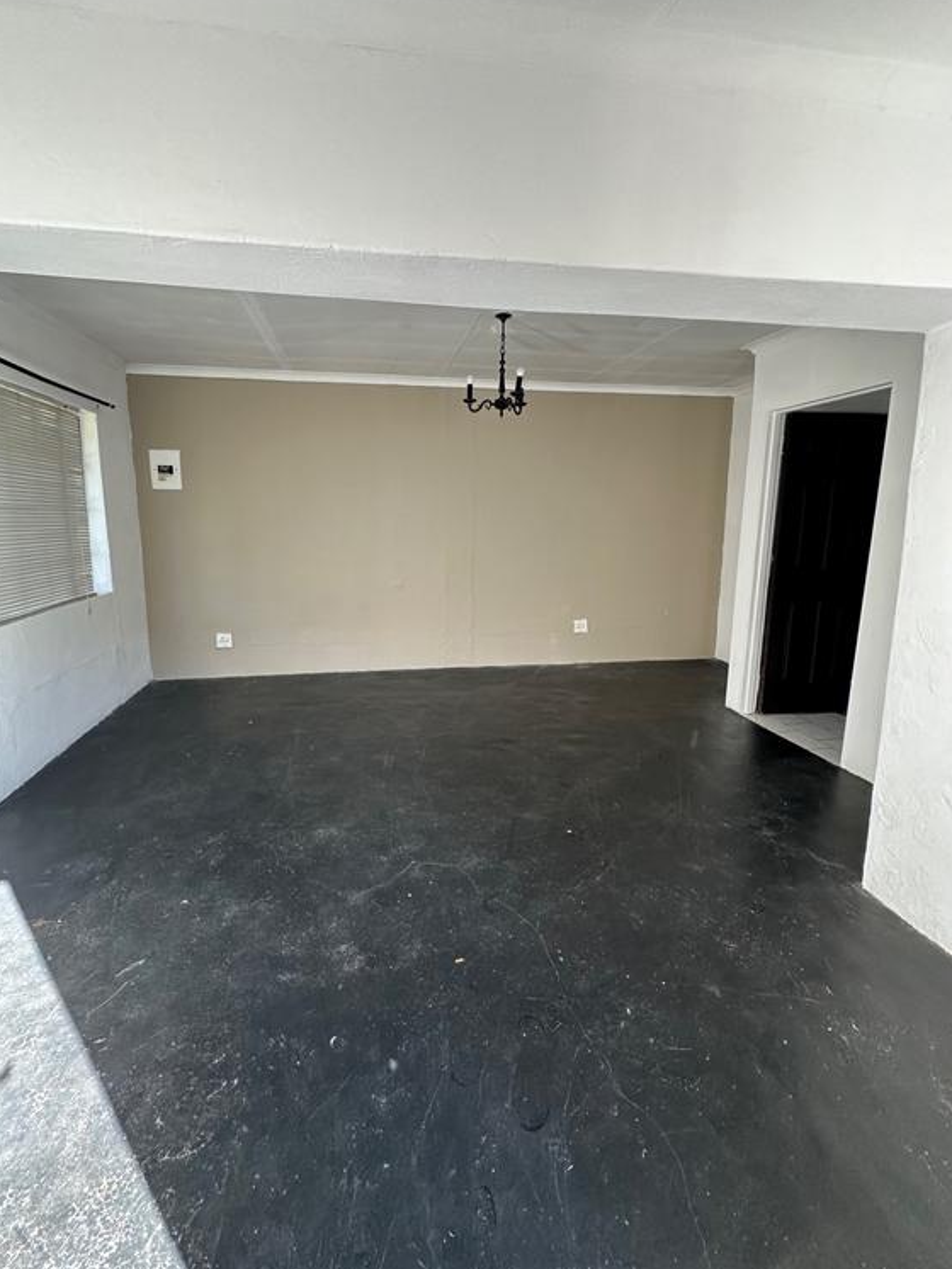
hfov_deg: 81.6
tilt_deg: -8.9
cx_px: 445
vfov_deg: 98.1
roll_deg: -0.5
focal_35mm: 15
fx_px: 550
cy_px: 601
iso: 125
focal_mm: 2.22
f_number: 2.2
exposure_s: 1/99
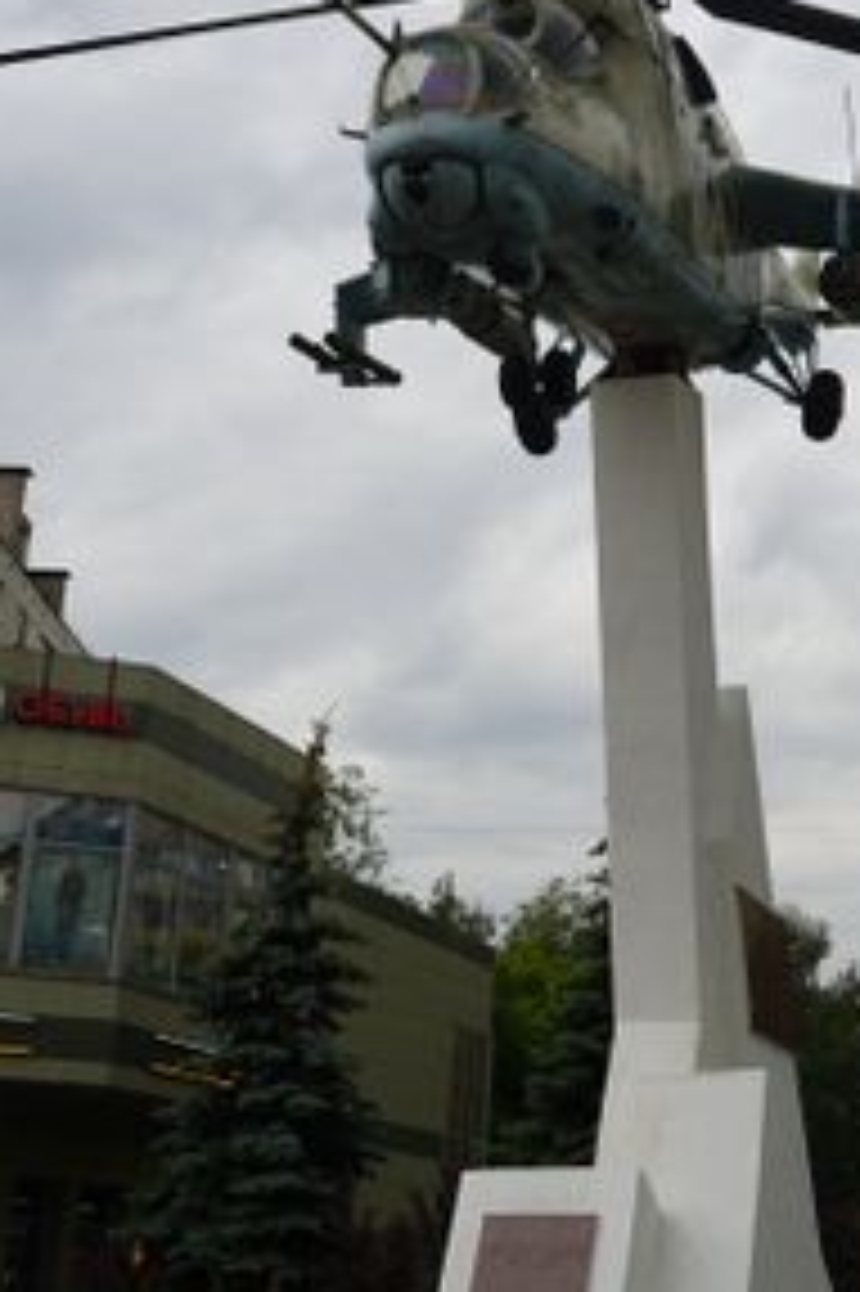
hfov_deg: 25.7
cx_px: 619
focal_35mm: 52
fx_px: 1865
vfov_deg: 38.2
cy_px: 621
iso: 100
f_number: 5.6
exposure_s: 1/100
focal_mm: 32
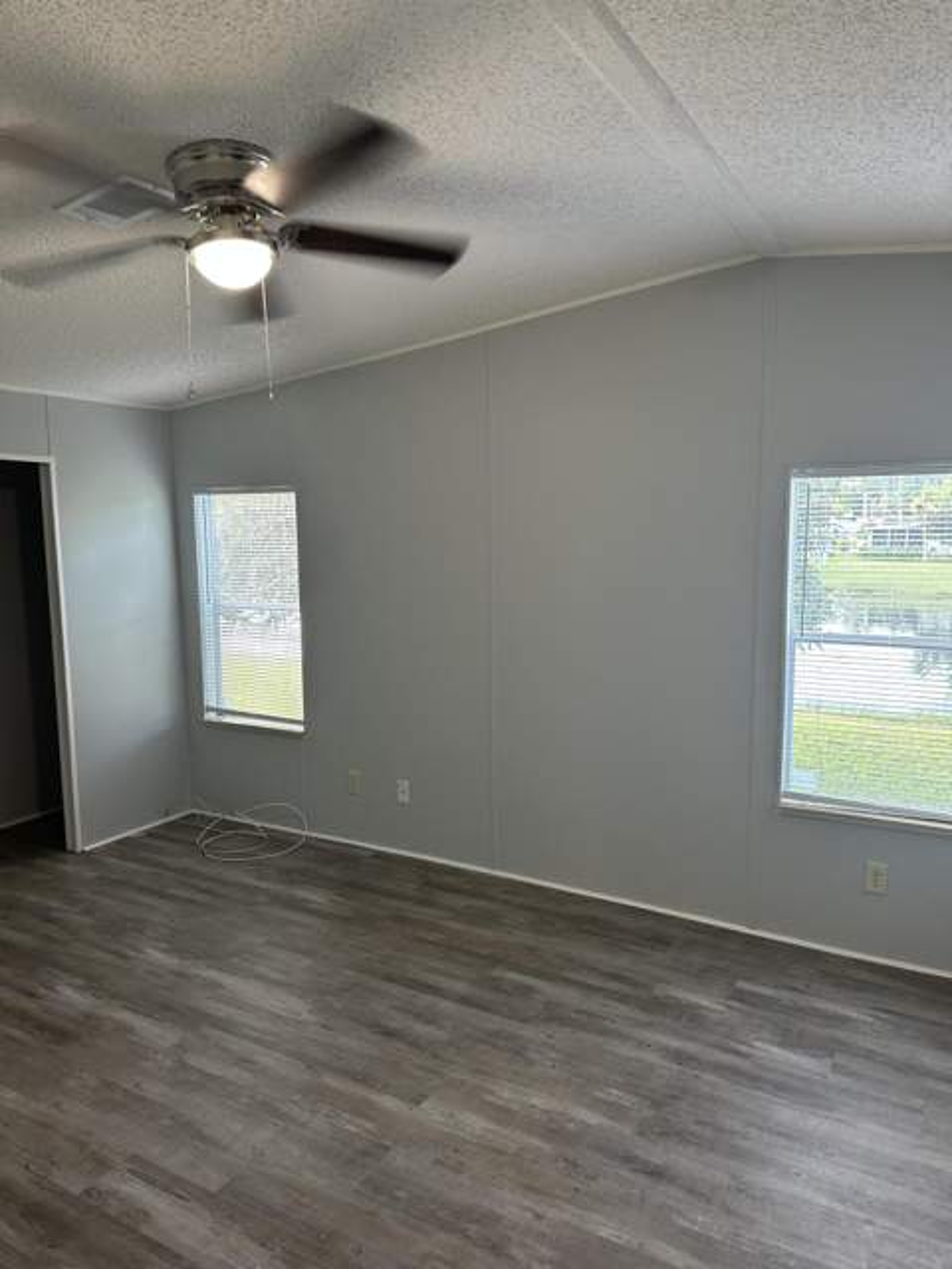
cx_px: 476
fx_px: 880
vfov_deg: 71.6
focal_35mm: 24
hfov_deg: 56.8
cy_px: 634
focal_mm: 6.86
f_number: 1.78
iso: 200
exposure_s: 1/60
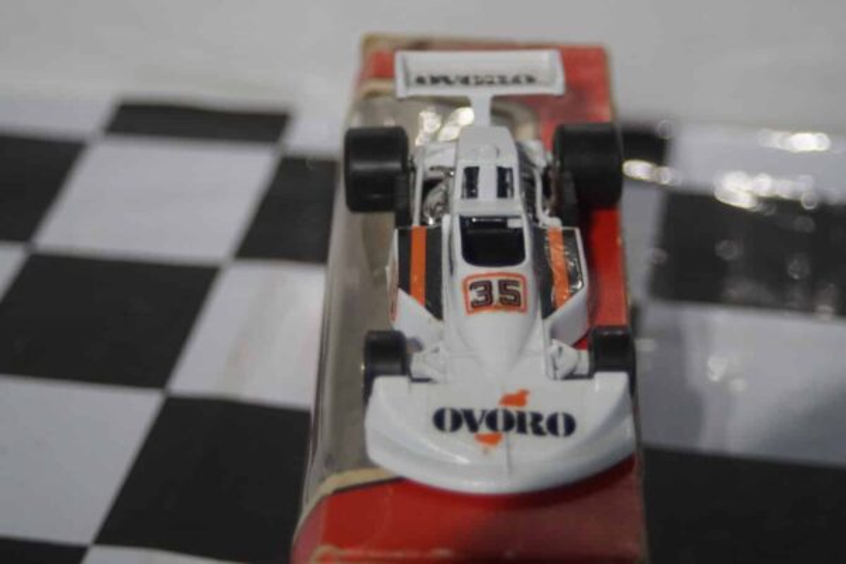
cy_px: 282
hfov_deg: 22.6
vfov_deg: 15.2
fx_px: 2115
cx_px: 423
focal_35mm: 90
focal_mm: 60
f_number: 5.6
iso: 1000
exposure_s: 1/160
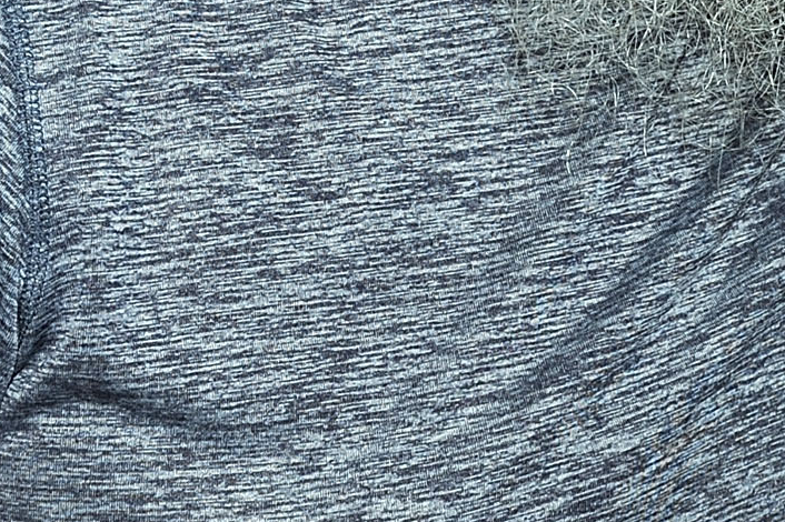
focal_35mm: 204
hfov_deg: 10.0
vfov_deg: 6.5
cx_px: 905
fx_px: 4446
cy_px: -479
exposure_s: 1/125
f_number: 8
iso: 250
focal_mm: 48
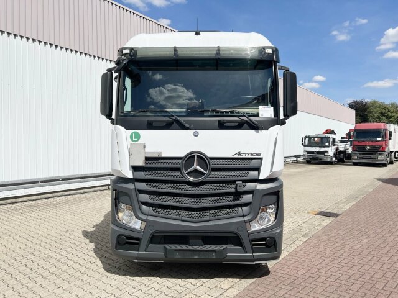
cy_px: 149
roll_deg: +0.8
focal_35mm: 26
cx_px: 199
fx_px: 299
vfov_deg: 53.1
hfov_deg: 67.3
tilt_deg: -0.7
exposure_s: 1/8000
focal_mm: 5.7
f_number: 1.5
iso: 50
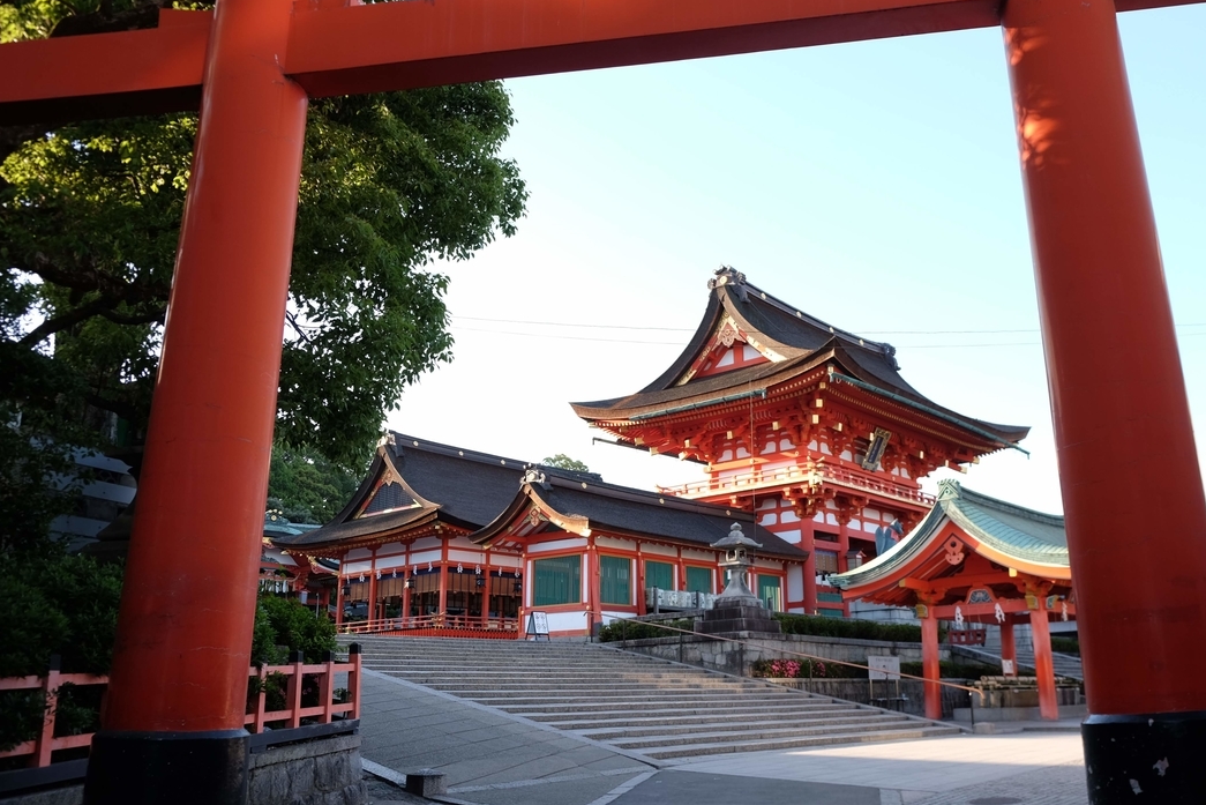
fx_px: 1039
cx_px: 690
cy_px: 424
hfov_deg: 60.0
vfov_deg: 42.3
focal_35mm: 31
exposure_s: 1/150
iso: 200
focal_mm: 18
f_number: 4
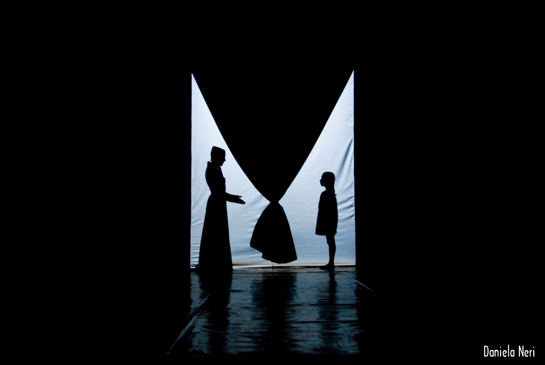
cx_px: 272
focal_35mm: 54
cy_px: 182
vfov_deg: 25.1
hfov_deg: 36.8
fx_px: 818
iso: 500
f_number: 4.5
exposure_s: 1/10
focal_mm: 36
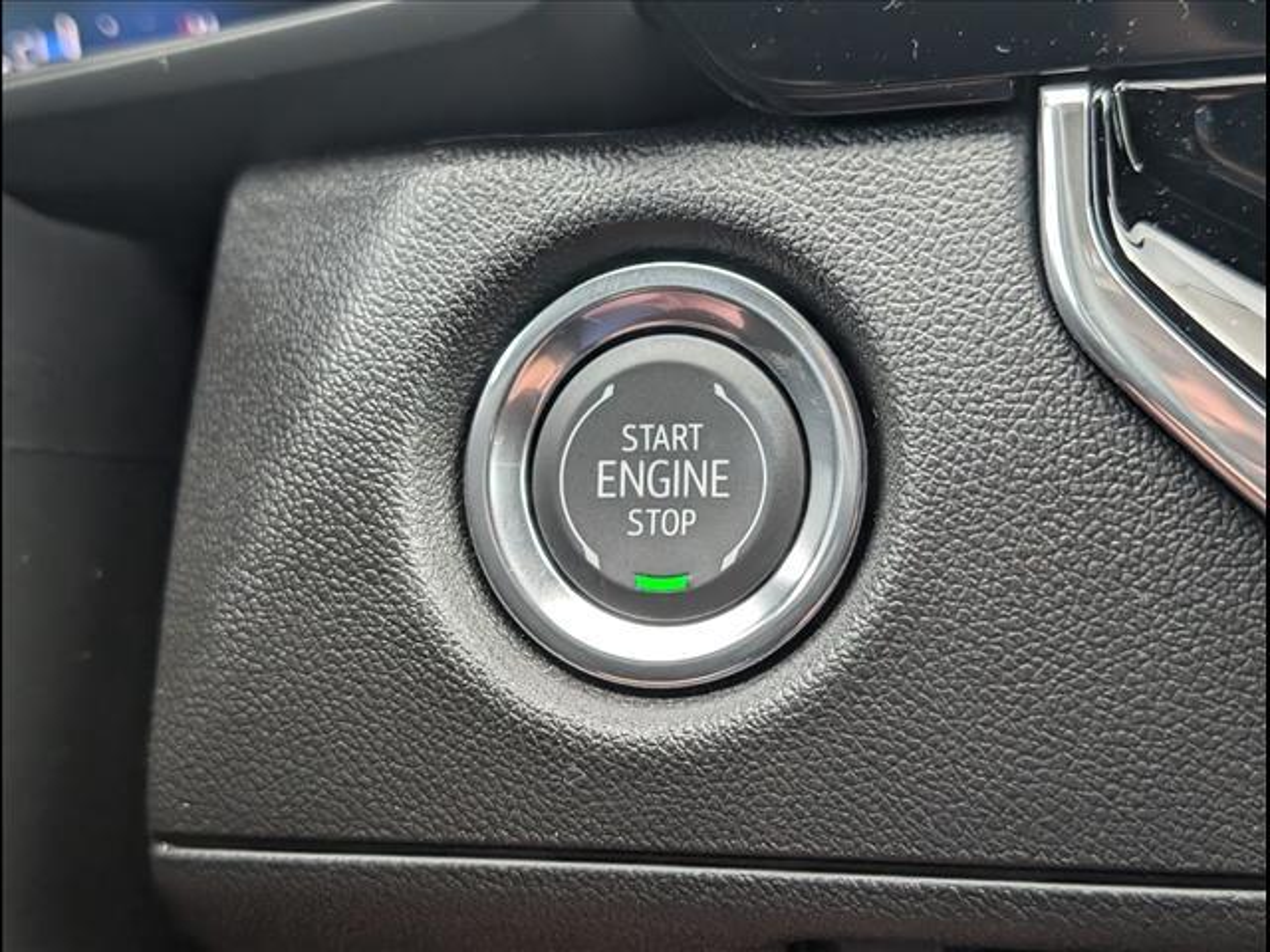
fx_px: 1798
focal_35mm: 49
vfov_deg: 29.7
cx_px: 635
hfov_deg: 38.9
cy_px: 476
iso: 651
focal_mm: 6.9
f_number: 1.68
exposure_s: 1/1000
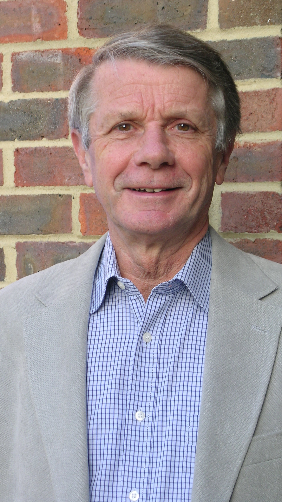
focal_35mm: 94
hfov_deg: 12.9
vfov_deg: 22.7
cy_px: 250
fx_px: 1250
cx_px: 130
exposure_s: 1/113
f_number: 4.2
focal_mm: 17.8
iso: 50
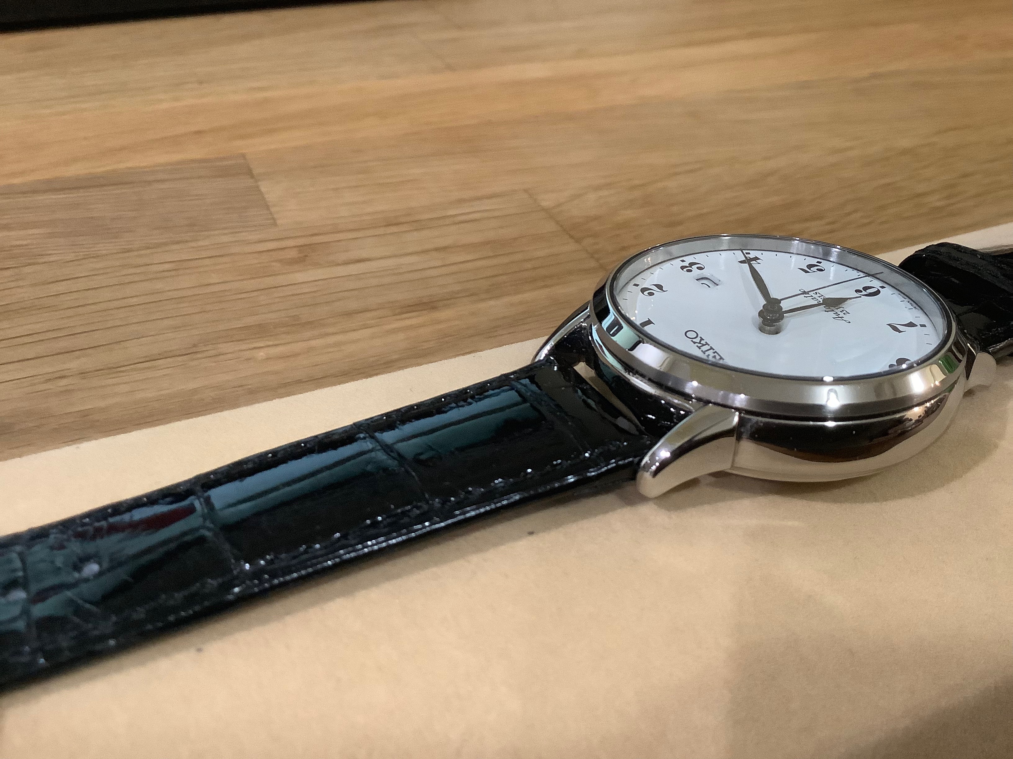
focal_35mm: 31
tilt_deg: -35.8
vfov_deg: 45.4
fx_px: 907
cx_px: 506
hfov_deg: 58.4
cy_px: 380
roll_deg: -0.1
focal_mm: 3.3
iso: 400
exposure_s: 1/40
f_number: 2.4
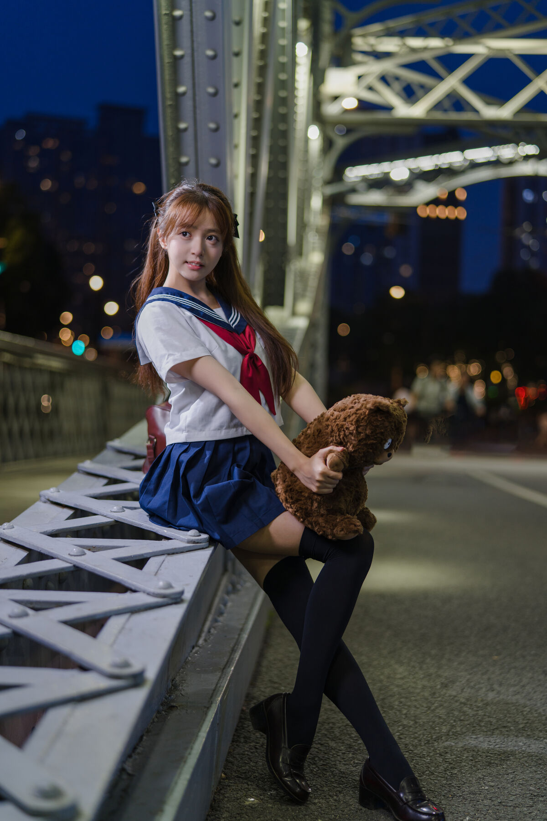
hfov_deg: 27.0
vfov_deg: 39.6
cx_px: 274
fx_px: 1139
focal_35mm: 50
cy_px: 410
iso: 200
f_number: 1.6
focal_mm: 50
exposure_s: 1/125
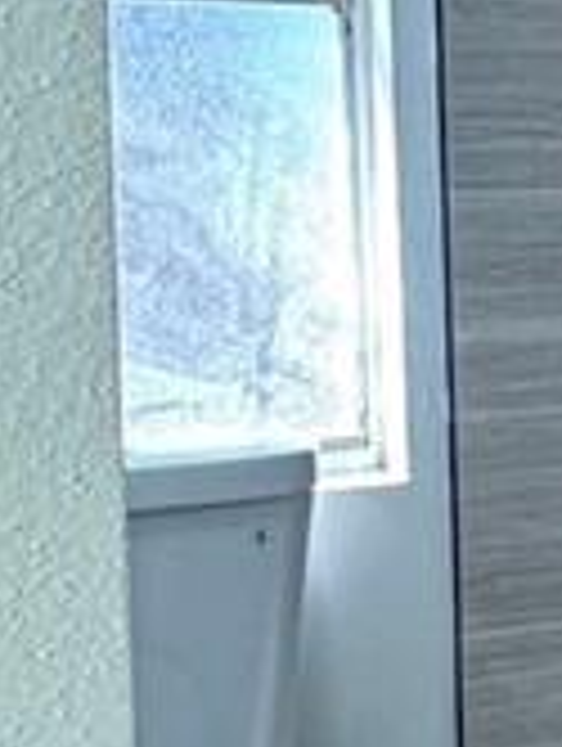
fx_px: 2181
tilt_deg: -0.1
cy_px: 243
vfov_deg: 19.4
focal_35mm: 101
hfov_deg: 10.6
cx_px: 1650
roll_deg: +1.0
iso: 250
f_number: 2.2
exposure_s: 1/60
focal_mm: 2.22
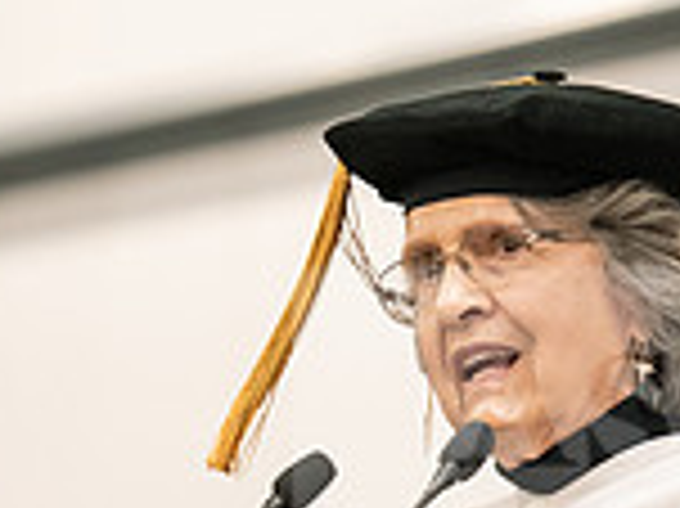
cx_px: 158
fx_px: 9422
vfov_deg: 3.1
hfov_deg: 4.1
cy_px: 811
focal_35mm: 480
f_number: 3.5
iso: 3200
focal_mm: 130
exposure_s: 1/200
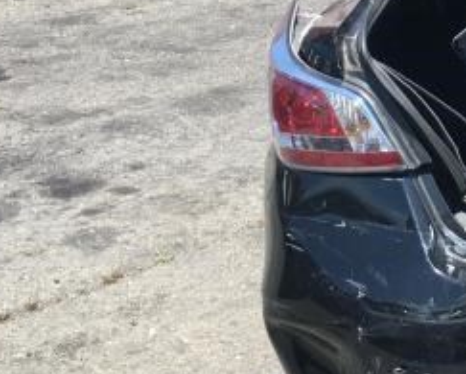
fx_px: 1284
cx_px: 710
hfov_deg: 18.2
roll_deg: -2.2
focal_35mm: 93
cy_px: 105
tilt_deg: -8.2
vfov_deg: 16.5
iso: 25
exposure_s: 1/527
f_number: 2.2
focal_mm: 4.15
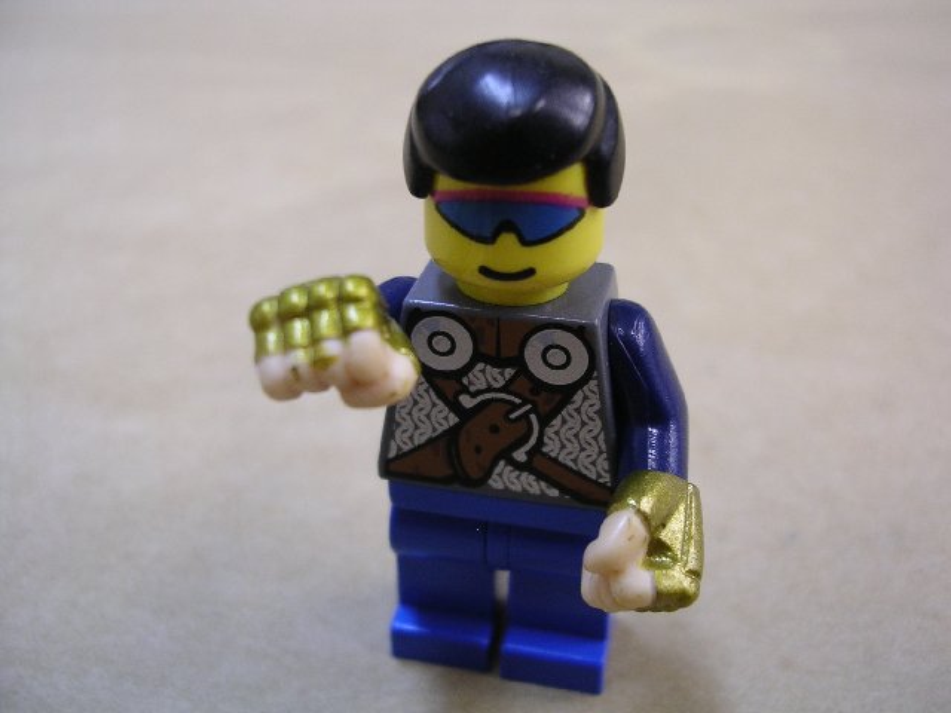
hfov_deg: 49.0
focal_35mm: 38
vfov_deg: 37.7
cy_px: 356
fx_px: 1044
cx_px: 476
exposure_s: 1/11.3
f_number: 2.8
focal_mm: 5.8
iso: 100
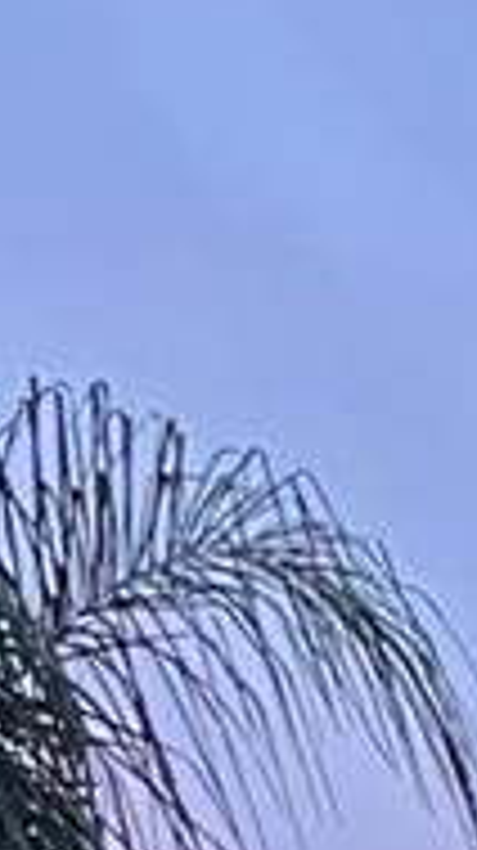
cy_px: 2887
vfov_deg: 7.8
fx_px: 5071
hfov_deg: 4.8
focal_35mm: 225
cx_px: 2095
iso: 320
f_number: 1.5
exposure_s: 1/60
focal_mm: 5.7
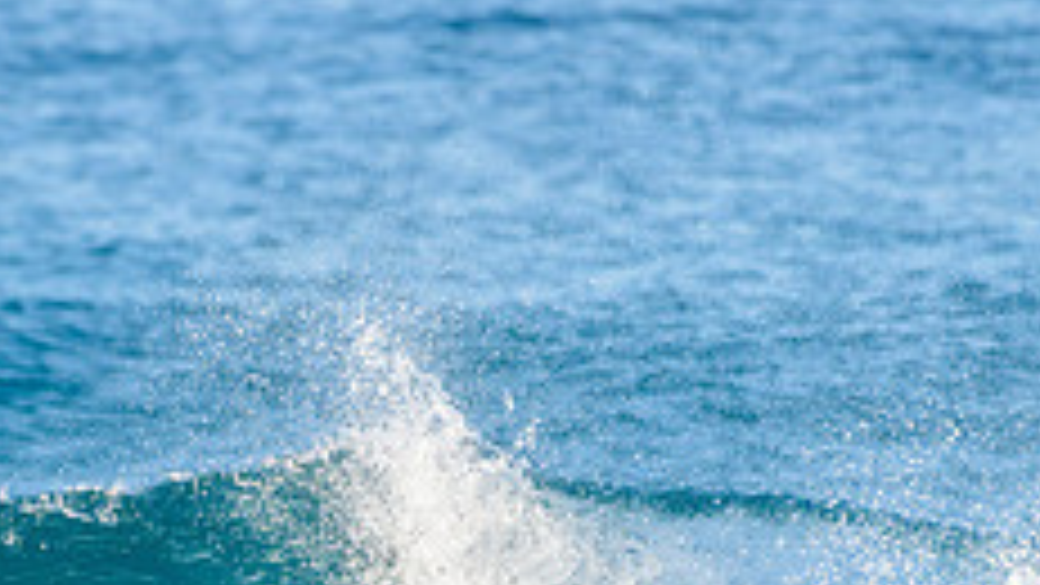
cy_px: 853
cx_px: -18
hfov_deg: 1.6
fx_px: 36350
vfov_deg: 0.9
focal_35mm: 1318
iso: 450
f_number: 5.6
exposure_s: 1/2000
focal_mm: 500
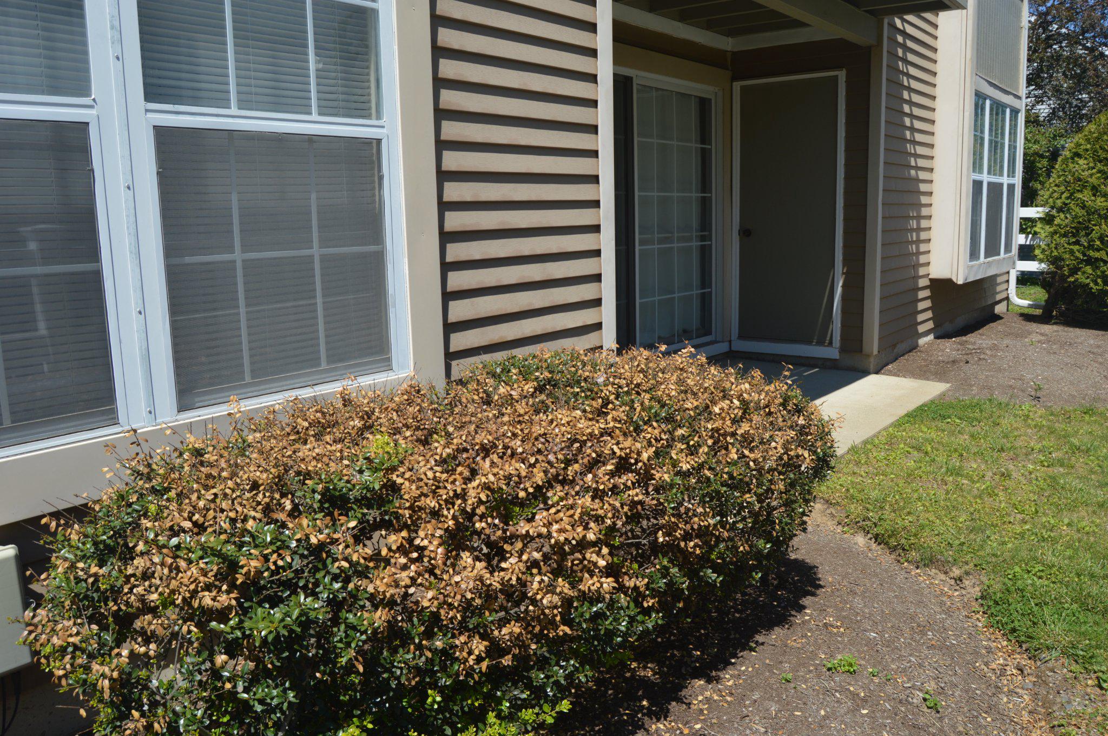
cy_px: 368
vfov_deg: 47.8
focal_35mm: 27
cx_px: 554
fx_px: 830
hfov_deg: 67.4
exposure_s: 1/250
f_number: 8
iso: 100
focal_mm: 18
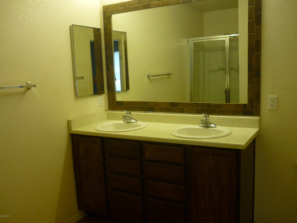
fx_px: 283
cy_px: 112
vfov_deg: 42.9
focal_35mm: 33
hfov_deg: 55.4
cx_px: 148
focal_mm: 5.5
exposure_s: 1/30
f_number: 2.8
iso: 200
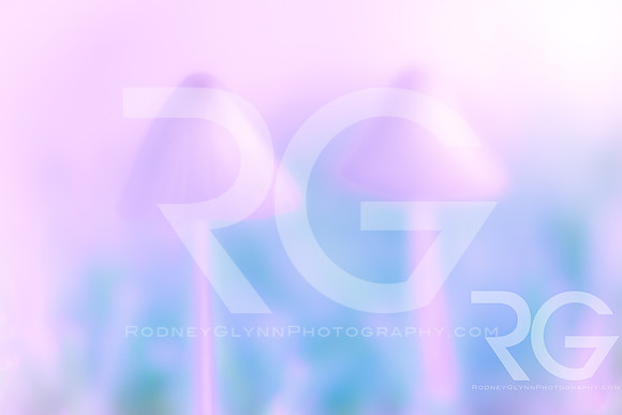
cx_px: 296
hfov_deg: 21.6
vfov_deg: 14.5
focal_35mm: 94
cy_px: 198
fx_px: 1632
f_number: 2.8
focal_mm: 90
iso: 50
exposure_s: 1/50
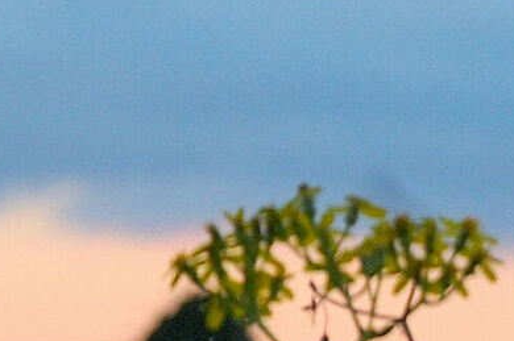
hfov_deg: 4.0
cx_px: 1017
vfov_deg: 2.7
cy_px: 627
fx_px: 7245
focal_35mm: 508
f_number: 5.6
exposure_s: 1/125
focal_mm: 55
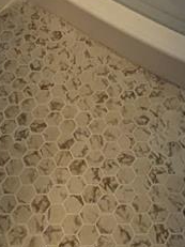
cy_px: -323
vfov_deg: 14.8
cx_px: 128
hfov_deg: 16.2
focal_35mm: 91
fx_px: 649
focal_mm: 1.85
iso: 58
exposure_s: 1/211
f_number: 2.2
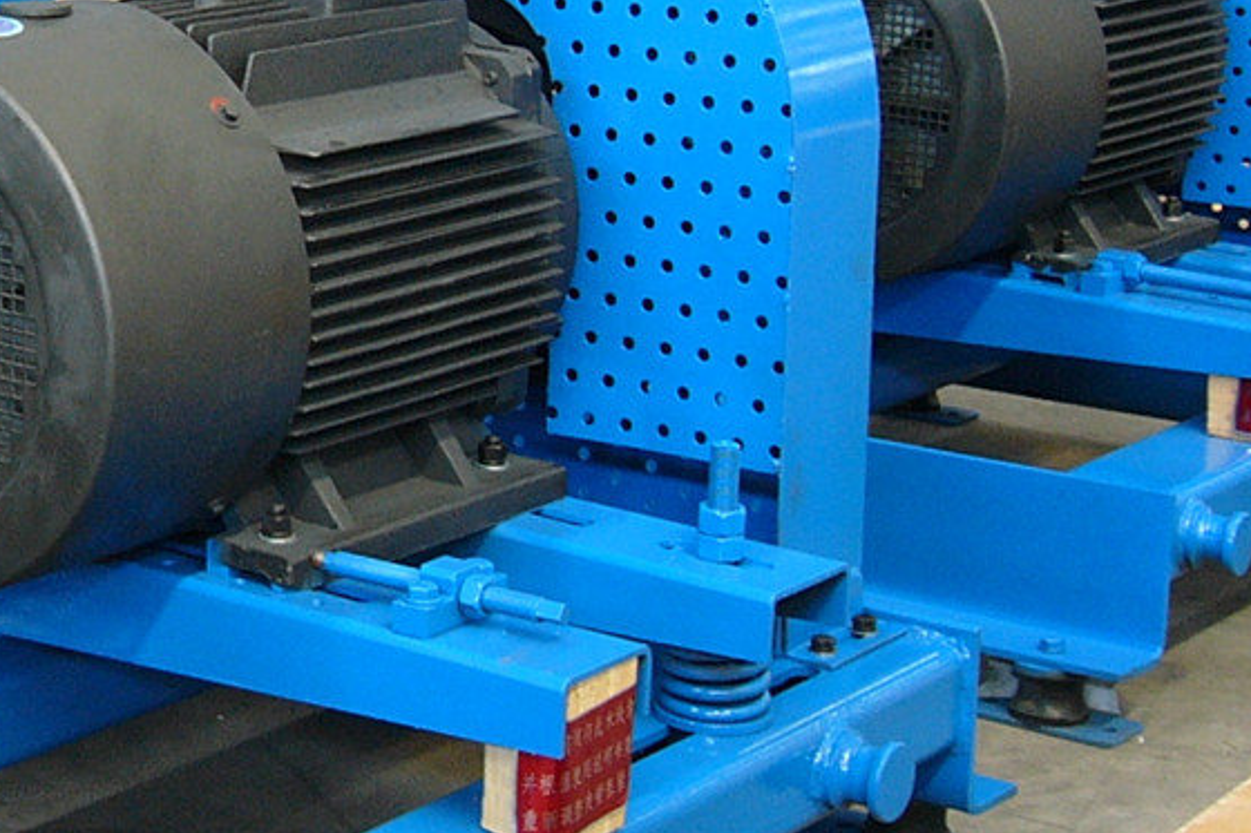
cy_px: 147
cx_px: 47
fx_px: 3161
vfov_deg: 14.9
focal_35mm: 91
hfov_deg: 21.7
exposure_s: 1/25
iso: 100
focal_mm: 5.8
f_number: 2.8
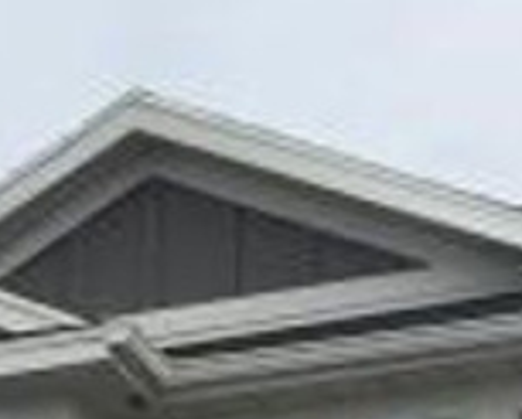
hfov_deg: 9.8
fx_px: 2925
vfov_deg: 7.4
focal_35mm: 189
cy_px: 1165
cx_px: -310
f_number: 2.2
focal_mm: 4.15
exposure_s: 1/1637
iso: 25
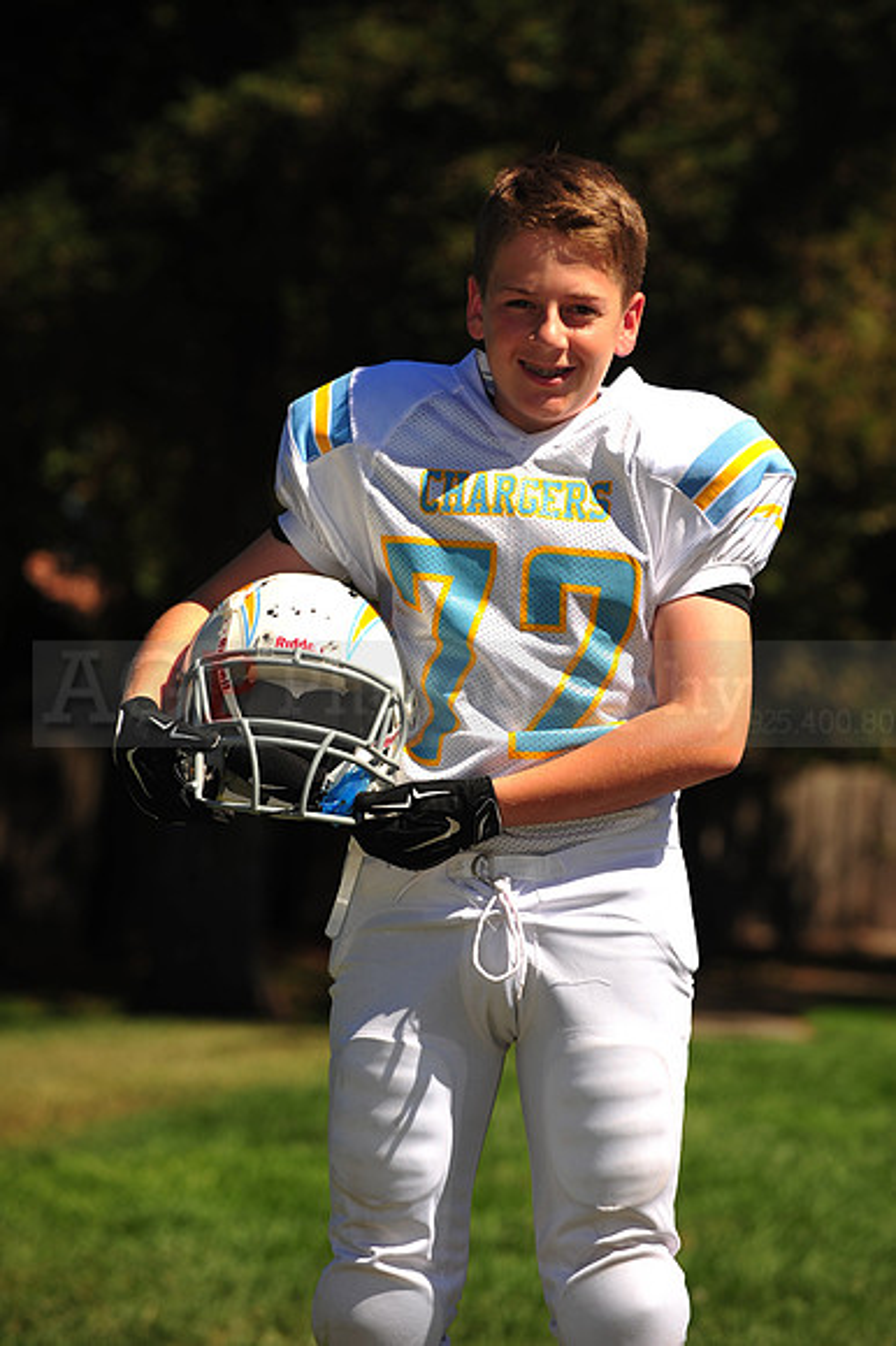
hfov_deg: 9.1
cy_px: 673
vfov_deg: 13.7
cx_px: 448
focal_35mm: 150
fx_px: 5606
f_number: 5
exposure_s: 1/1000
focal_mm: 150
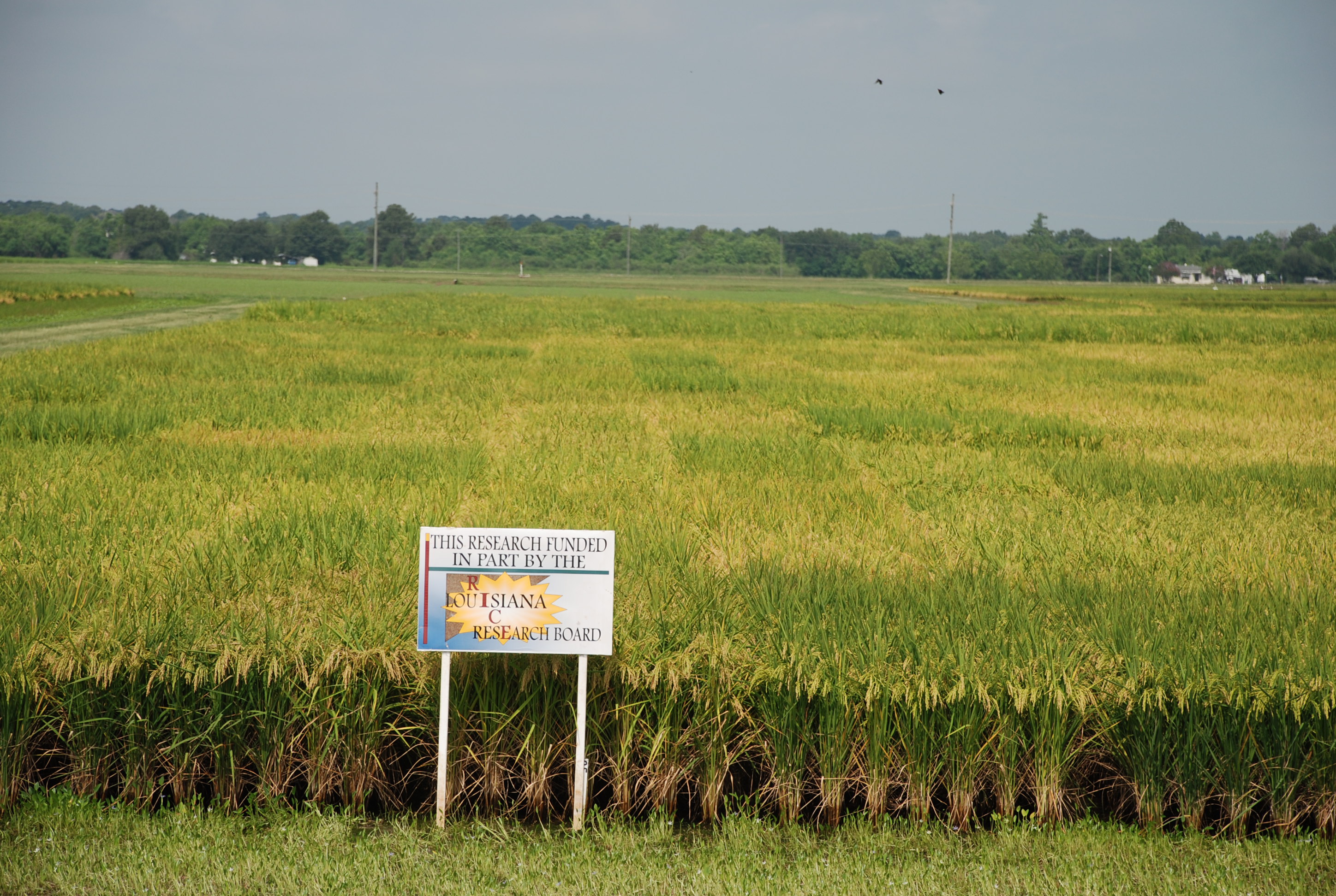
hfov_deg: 15.2
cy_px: 448
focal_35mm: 135
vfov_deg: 10.2
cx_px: 668
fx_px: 5020
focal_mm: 90
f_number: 5.6
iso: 100
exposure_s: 1/500
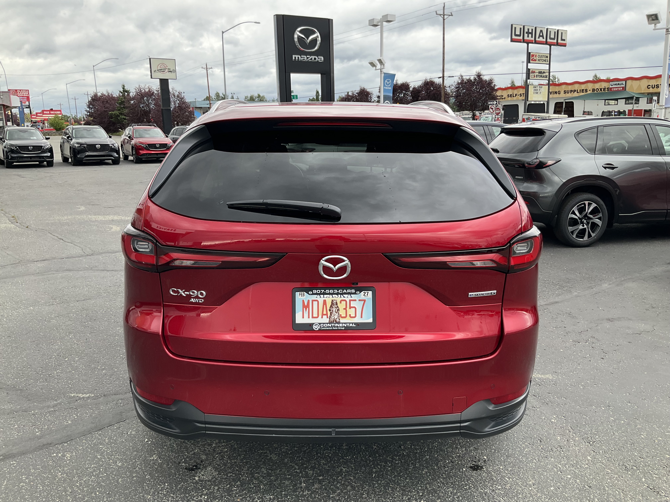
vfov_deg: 48.2
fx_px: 561
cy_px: 251
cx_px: 335
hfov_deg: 61.7
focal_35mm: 29
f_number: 1.8
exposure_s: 1/231
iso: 25
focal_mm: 3
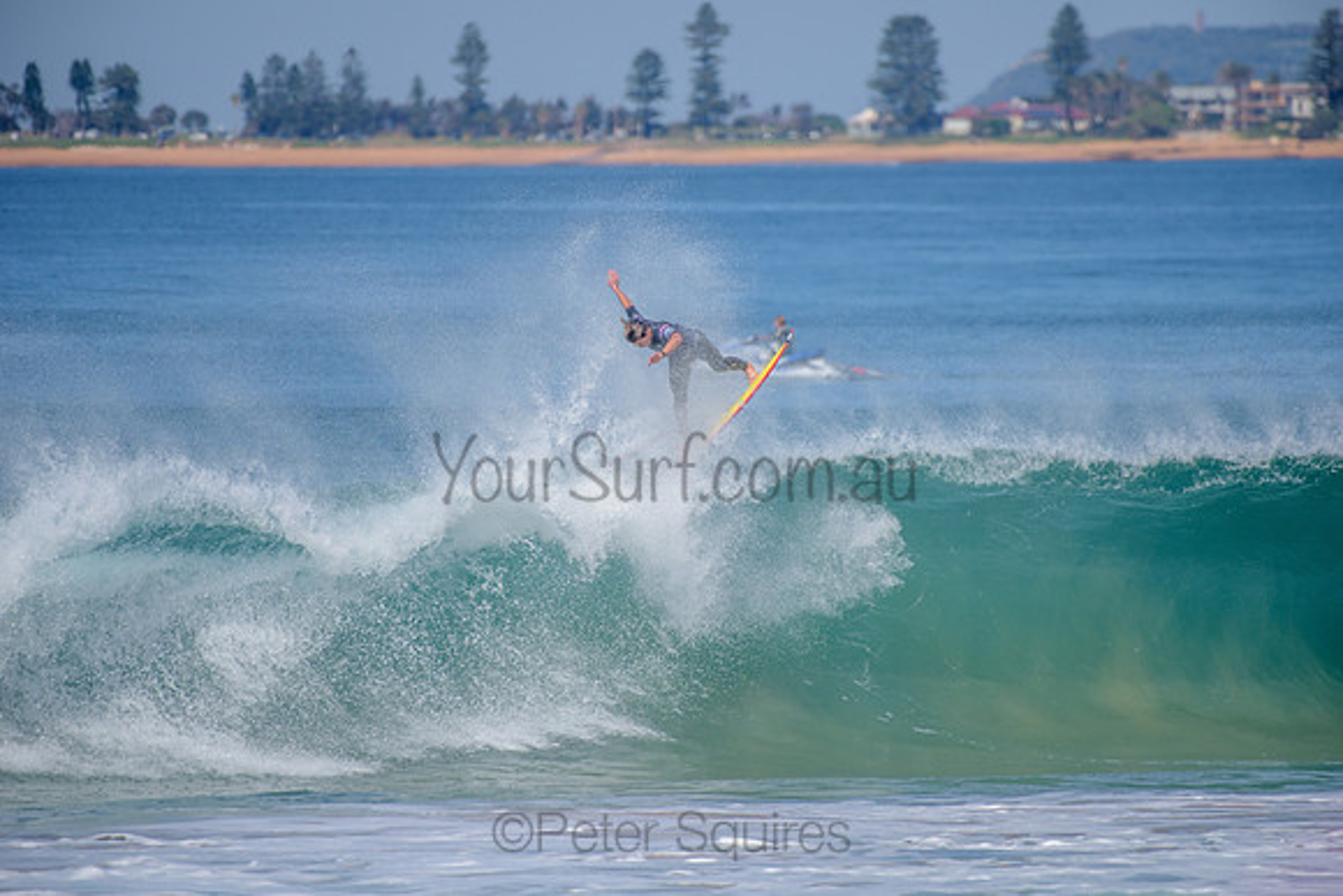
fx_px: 18656
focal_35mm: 500
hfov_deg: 4.1
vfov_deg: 2.8
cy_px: 448
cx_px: 672
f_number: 5.6
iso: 160
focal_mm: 500
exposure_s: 1/2000
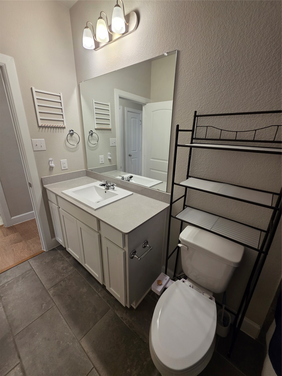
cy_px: 188
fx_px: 141
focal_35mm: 13
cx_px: 141
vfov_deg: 106.2
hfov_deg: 89.9
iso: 200
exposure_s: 1/120
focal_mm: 2.2
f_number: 1.9
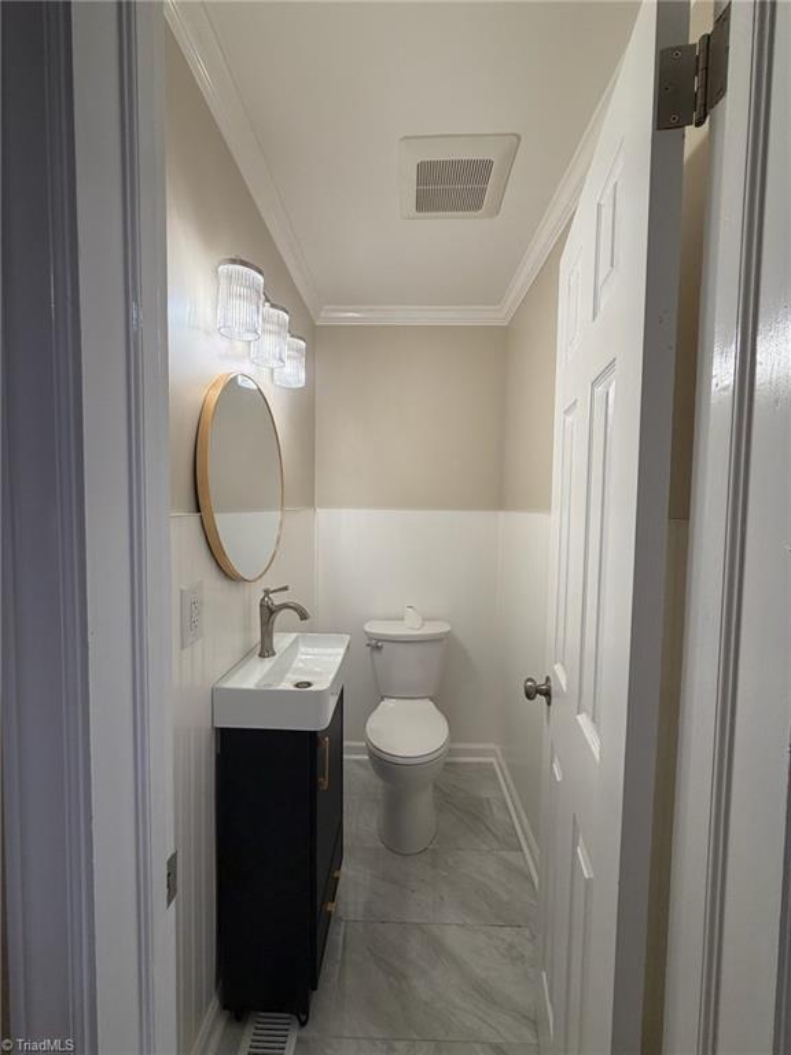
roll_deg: -1.0
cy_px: 528
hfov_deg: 85.7
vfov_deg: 102.1
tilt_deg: -2.5
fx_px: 427
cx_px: 396
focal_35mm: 14
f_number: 2.2
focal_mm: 2.22
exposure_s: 1/120
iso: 125
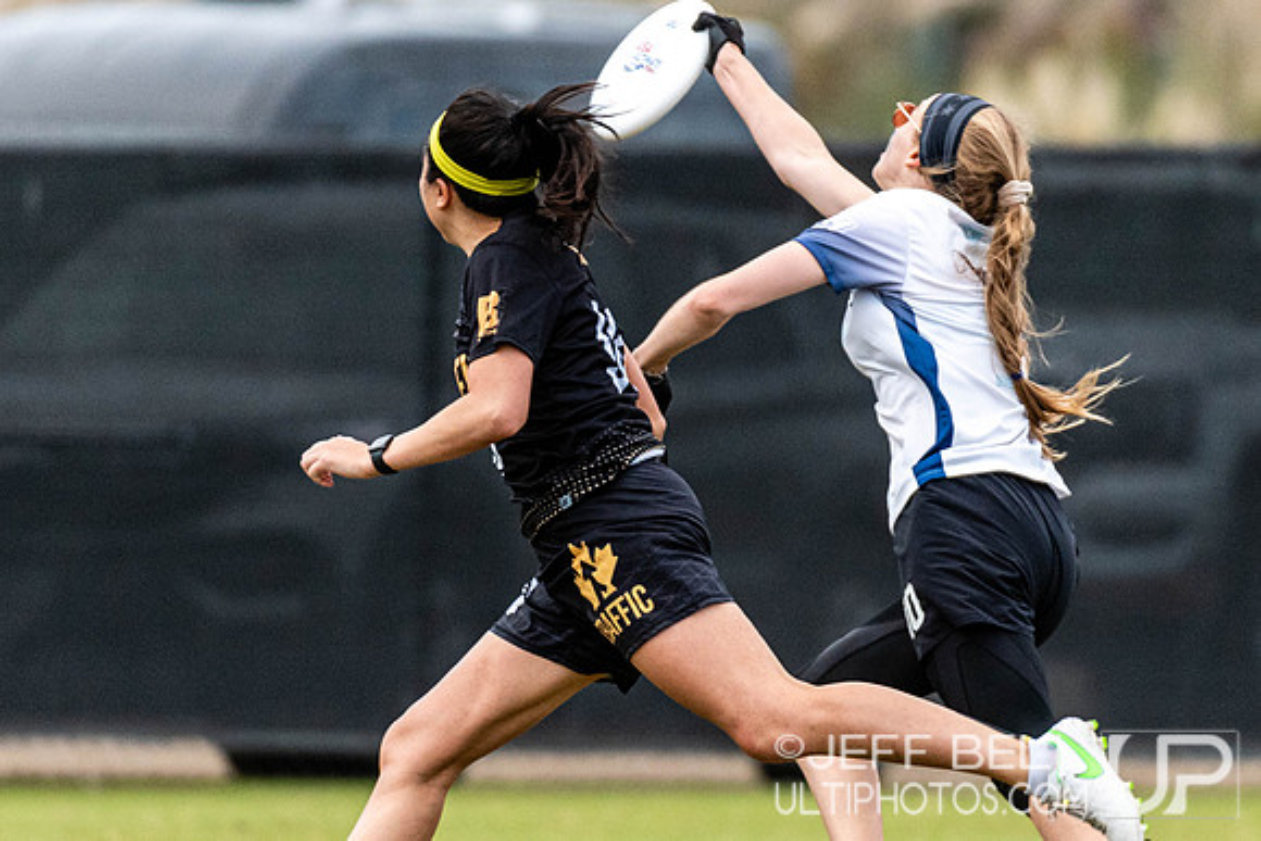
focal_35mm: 1097
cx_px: 774
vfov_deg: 1.3
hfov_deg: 1.9
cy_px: 488
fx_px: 38436
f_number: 4
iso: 1000
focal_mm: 400
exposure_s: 1/1000
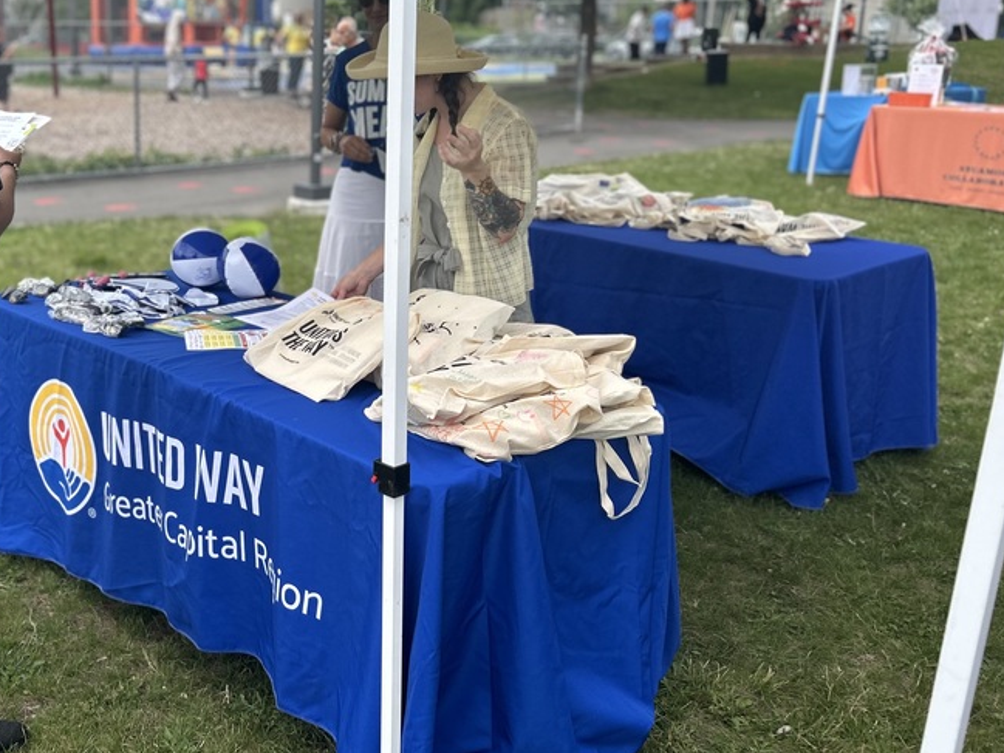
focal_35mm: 41
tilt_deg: -12.9
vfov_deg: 35.0
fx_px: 1189
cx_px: 227
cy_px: 289
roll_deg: +0.6
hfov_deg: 44.0
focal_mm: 5.7
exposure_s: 1/1079
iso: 50
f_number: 1.5
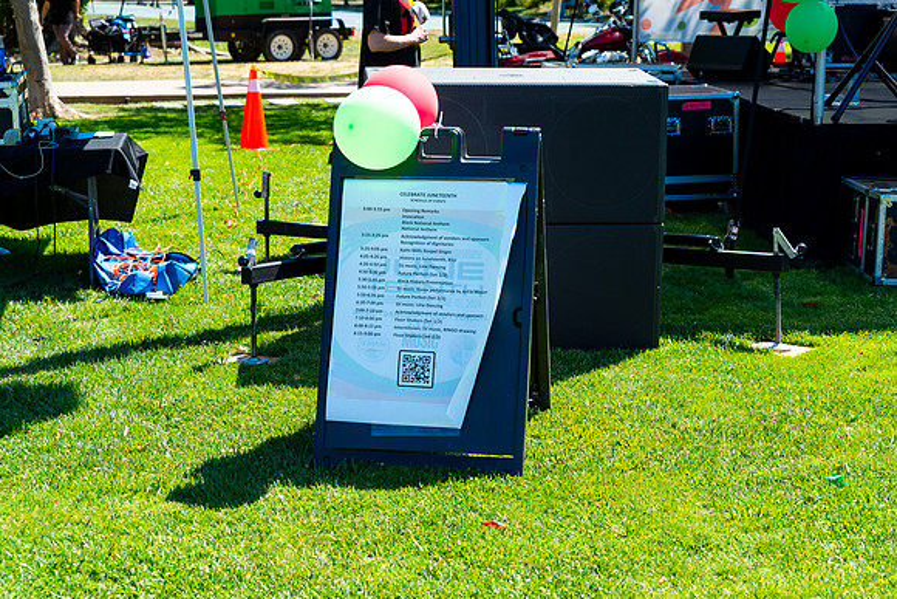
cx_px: 448
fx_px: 1744
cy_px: 300
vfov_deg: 19.5
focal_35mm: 70
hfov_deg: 28.8
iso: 320
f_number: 5.6
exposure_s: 1/640
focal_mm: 70
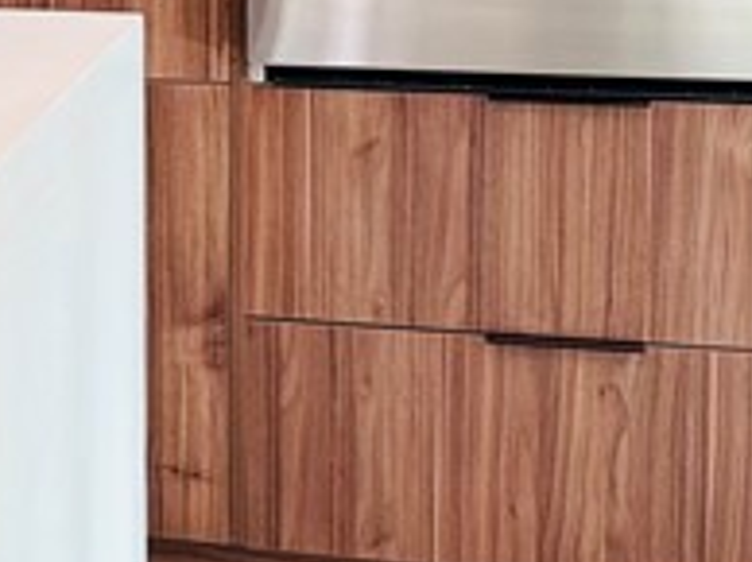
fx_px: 2756
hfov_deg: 14.0
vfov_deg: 11.5
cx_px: -550
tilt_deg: -5.8
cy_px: -70
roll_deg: +0.6
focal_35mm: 127
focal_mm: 6.76
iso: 125
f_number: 1.78
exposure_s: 1/120
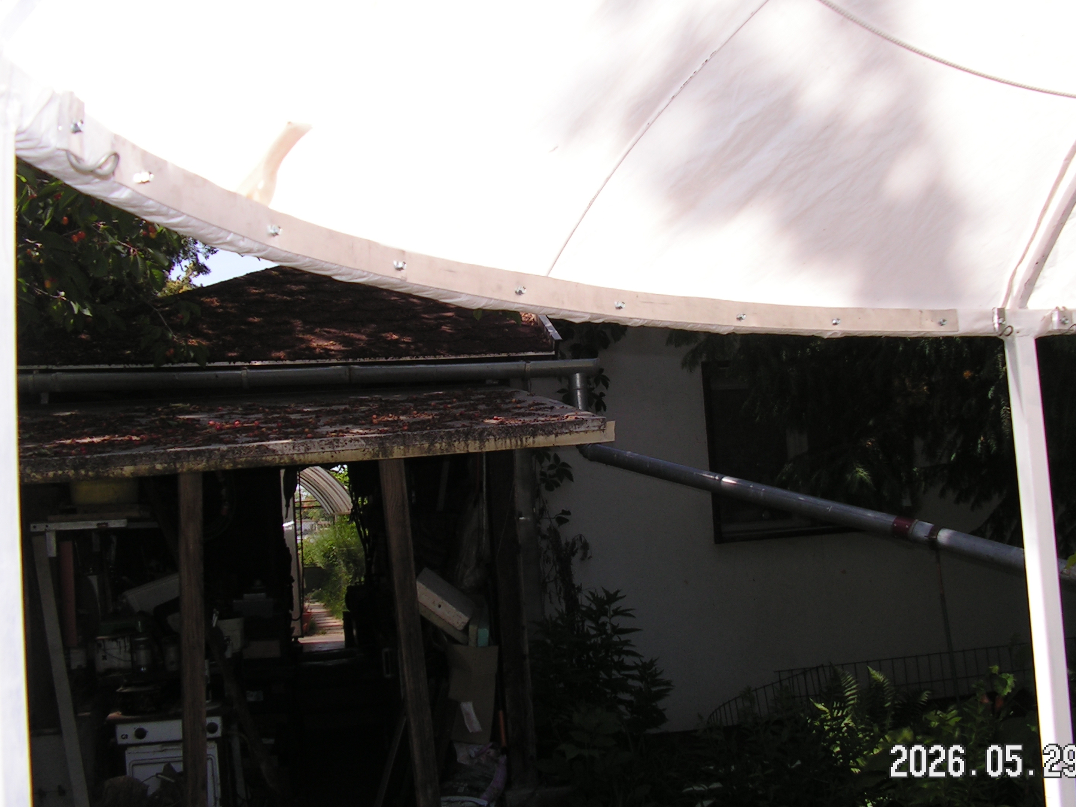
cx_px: 570
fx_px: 1275
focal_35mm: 41
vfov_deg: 35.1
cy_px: 391
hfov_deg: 45.7
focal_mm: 6
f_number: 3.2
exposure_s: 1/640
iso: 64
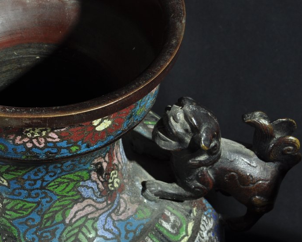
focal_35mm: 118
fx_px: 1055
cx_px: 44
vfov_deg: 13.1
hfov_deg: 16.1
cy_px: 126
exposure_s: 1/200
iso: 200
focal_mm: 48
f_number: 20
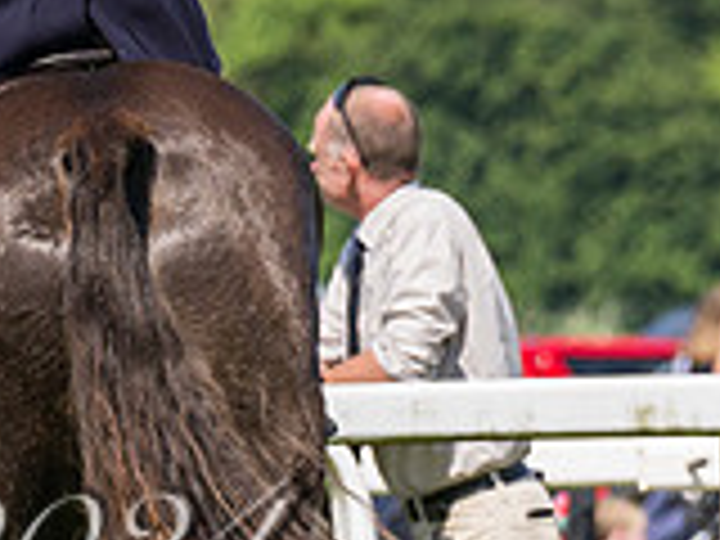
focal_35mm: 1358
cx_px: -522
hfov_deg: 1.5
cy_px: 313
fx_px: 28246
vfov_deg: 1.1
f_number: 5
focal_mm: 200
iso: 200
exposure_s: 1/2000
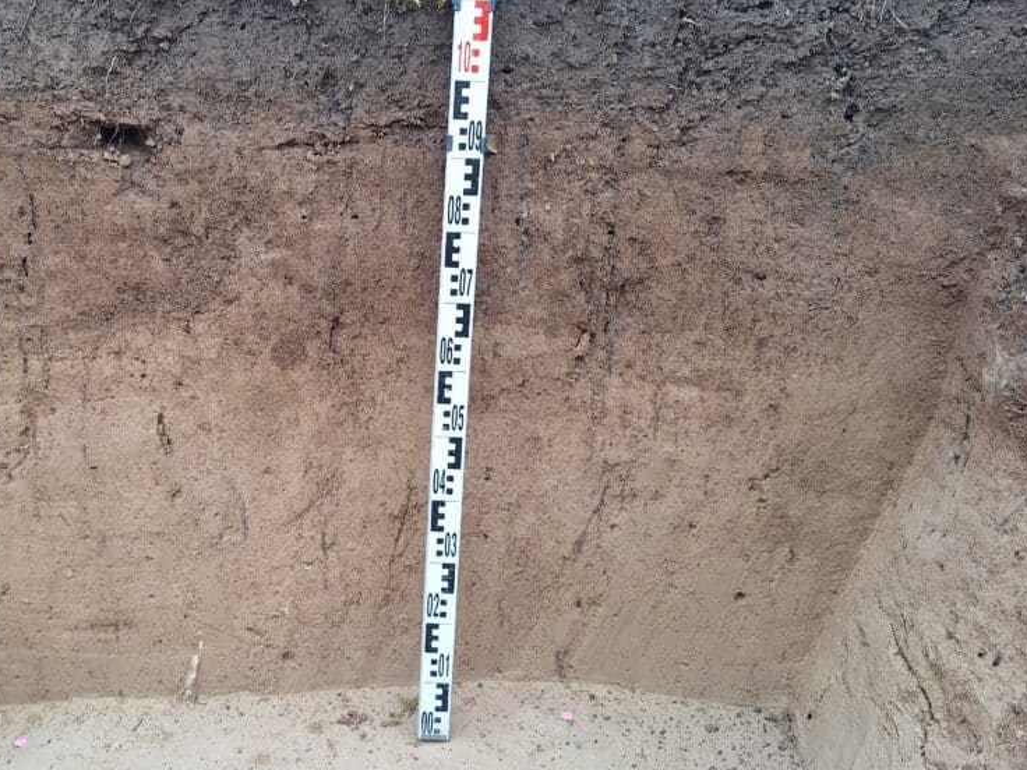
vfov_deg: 44.2
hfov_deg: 55.9
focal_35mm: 32
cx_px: 363
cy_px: 379
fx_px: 949
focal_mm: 5.54
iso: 40
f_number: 1.8
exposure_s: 1/121
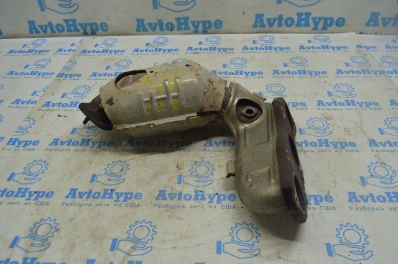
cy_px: 132
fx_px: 331
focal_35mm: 30
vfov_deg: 43.5
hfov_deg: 62.0
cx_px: 199
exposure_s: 1/40
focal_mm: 20
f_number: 5.6
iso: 400
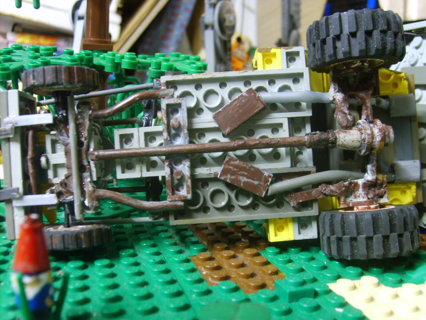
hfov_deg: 52.6
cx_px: 213
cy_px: 160
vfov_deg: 40.7
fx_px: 431
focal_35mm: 35
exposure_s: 1/3
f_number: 2.8
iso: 140
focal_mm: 5.8
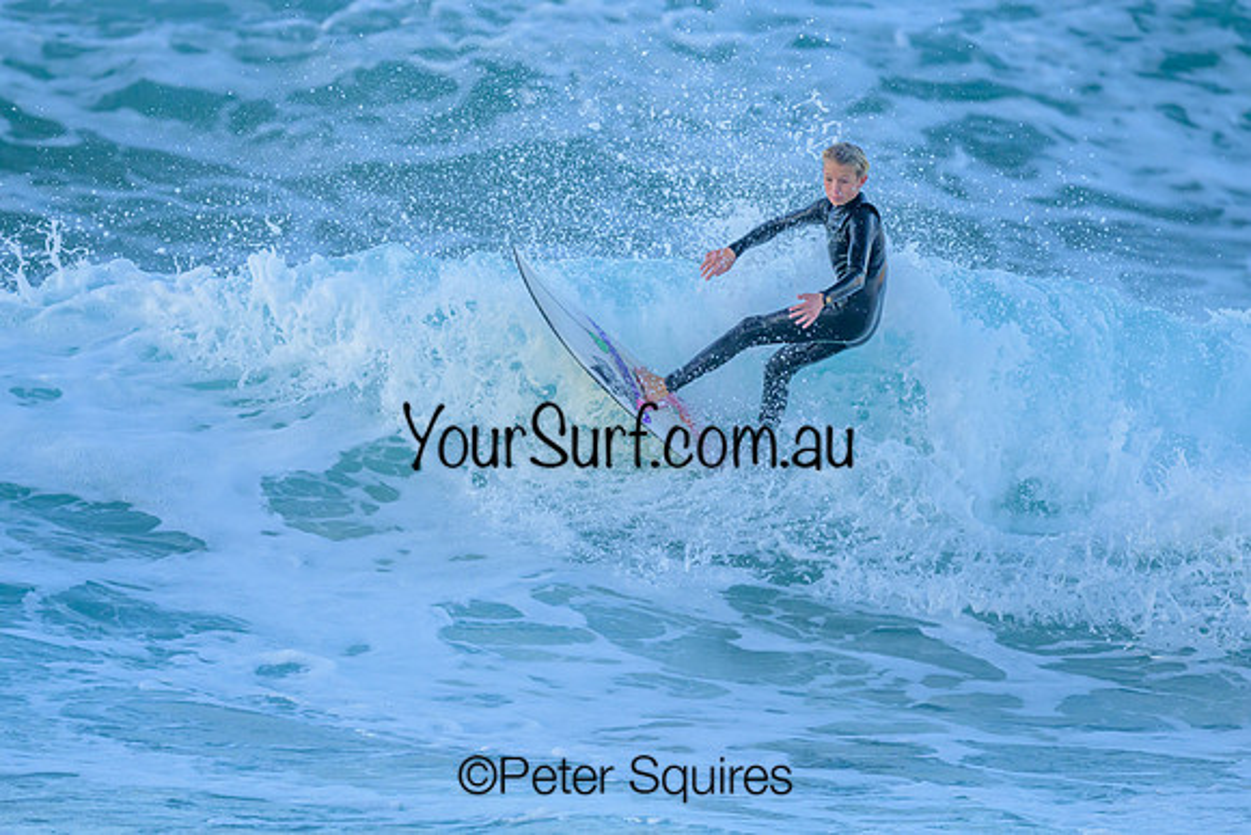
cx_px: 705
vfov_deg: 1.4
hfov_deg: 2.2
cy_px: 451
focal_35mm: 953
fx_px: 33112
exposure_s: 1/1600
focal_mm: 800
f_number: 6.3
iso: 900
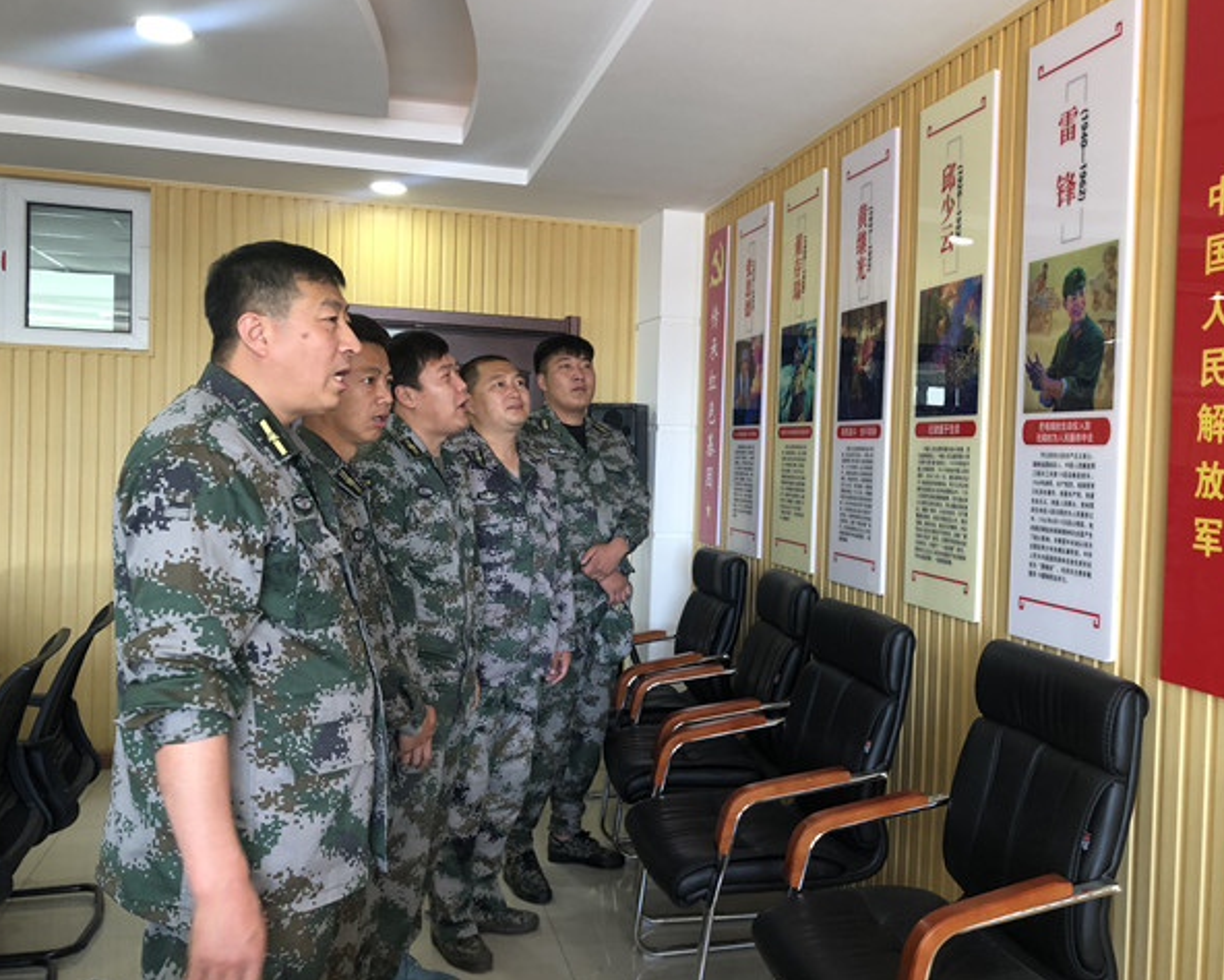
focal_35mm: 30
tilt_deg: -0.8
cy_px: 485
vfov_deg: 48.5
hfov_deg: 58.7
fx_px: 1087
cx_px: 666
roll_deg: -2.6
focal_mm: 3.99
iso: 125
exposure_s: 1/100
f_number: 1.8
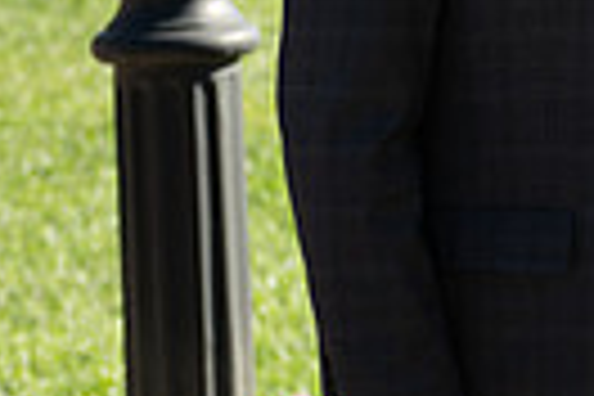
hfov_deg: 8.9
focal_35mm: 220
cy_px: -250
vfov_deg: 6.2
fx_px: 3630
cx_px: 1152
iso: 50
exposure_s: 1/200
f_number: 3.5
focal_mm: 50
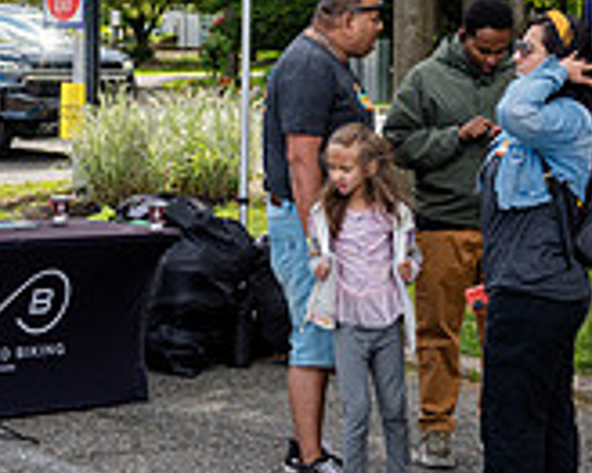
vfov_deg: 14.8
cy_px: 146
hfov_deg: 18.3
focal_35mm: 104
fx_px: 1821
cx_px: 134
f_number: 4
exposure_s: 1/400
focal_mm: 31
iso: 200
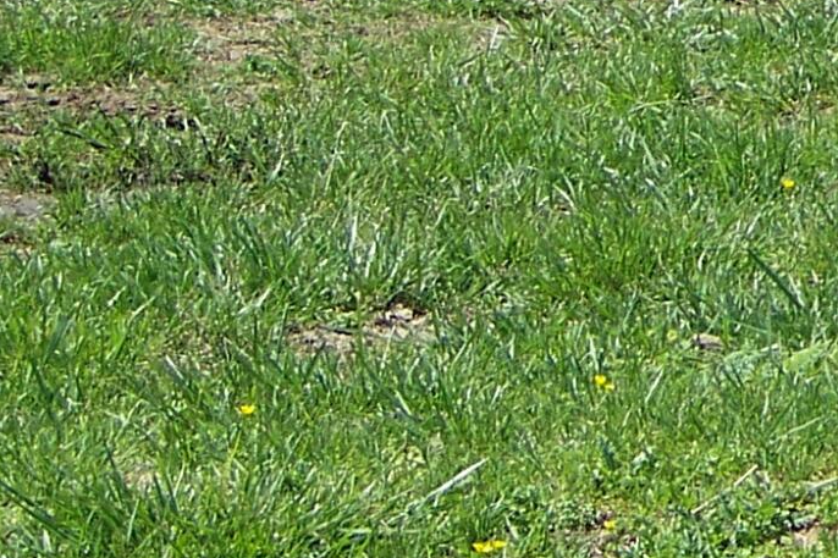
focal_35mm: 355
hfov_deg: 5.6
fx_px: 8261
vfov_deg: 3.8
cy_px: -558
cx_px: 1810
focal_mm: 13.2
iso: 64
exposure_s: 1/500
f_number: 3.2
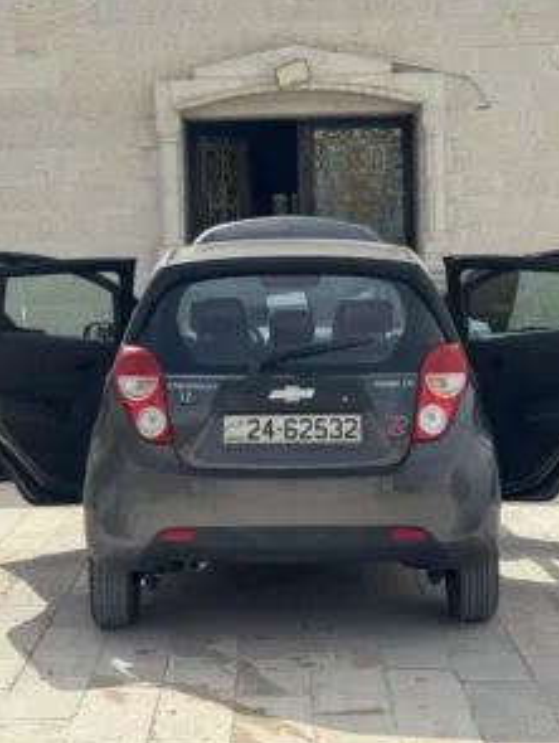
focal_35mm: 65
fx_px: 1397
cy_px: 292
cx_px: 292
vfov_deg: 29.7
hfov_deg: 22.6
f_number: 1.78
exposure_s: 1/4310
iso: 64
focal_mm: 6.76
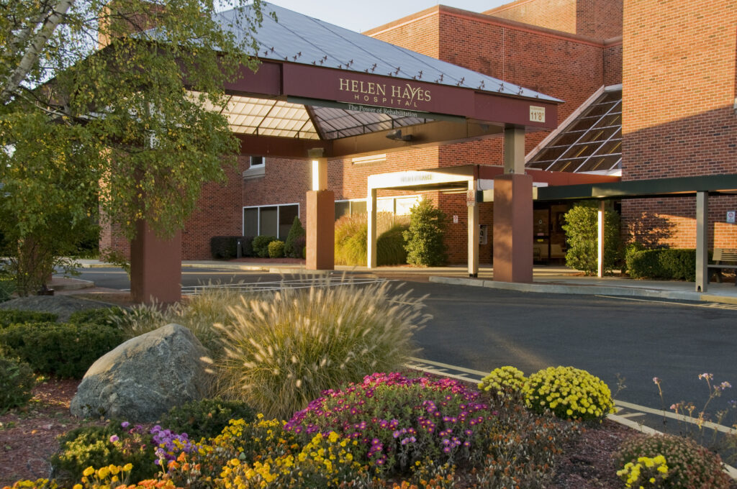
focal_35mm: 39
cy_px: 244
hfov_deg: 49.6
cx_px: 368
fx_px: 797
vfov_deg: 34.1
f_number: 6.3
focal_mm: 26
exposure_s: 1/160
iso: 200
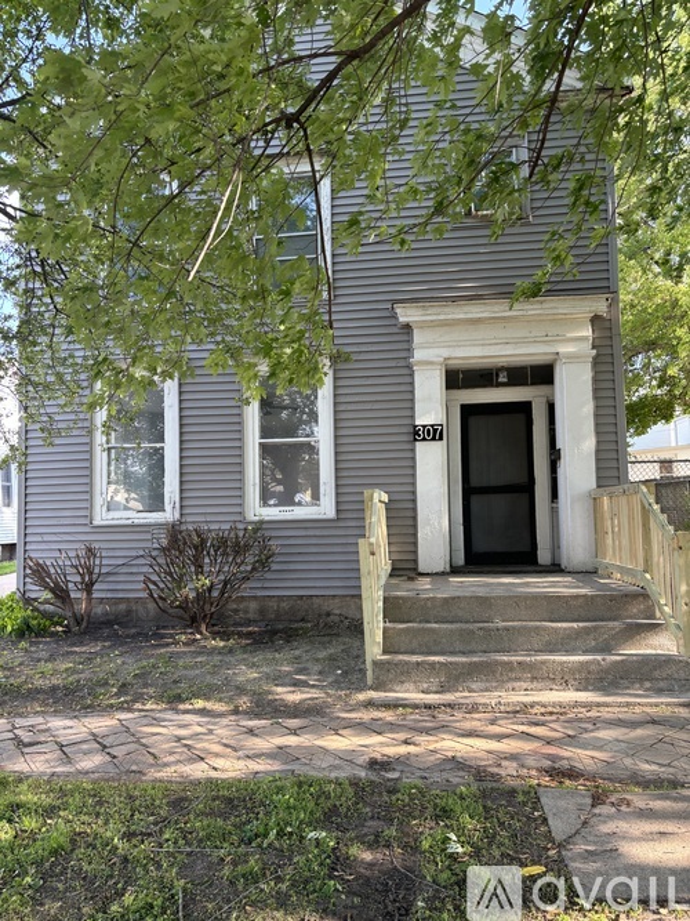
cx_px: 345
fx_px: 691
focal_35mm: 26
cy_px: 460
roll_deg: +1.7
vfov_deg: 67.3
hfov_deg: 53.0
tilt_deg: +4.3
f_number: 1.6
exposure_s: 1/121
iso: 40
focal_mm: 5.96
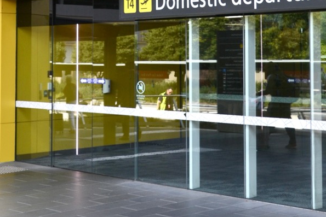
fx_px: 789
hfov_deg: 23.3
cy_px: -1
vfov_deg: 15.4
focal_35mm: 87
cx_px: 208
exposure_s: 1/125
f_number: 5.6
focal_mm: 27
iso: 140
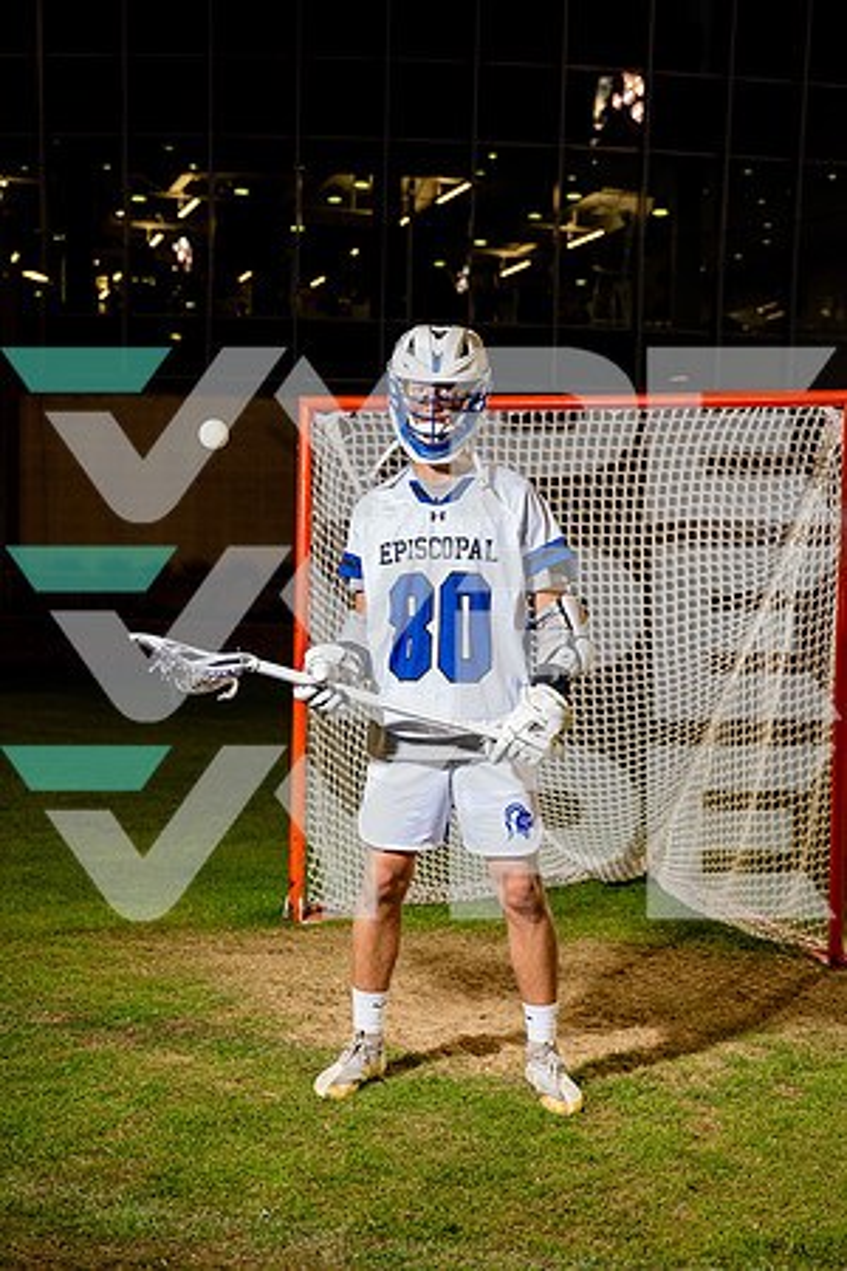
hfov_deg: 26.0
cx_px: 424
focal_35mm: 52
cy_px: 636
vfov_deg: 38.2
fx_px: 1835
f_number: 4
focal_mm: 52
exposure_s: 1/250
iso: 400
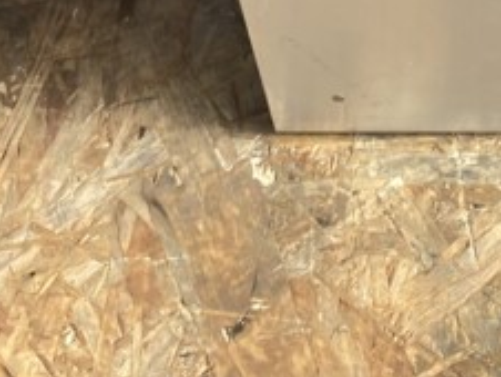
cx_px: 607
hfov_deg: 13.9
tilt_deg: -42.2
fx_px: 1999
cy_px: -572
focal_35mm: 138
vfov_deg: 9.4
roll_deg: +3.0
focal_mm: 4.25
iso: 32
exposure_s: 1/100
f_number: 1.8
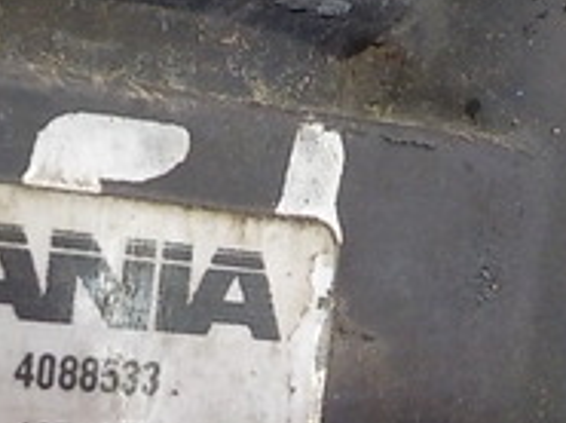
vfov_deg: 14.0
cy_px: 398
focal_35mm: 104
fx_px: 1697
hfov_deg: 18.7
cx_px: 110
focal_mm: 4.1
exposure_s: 1/25
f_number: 3.3
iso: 400
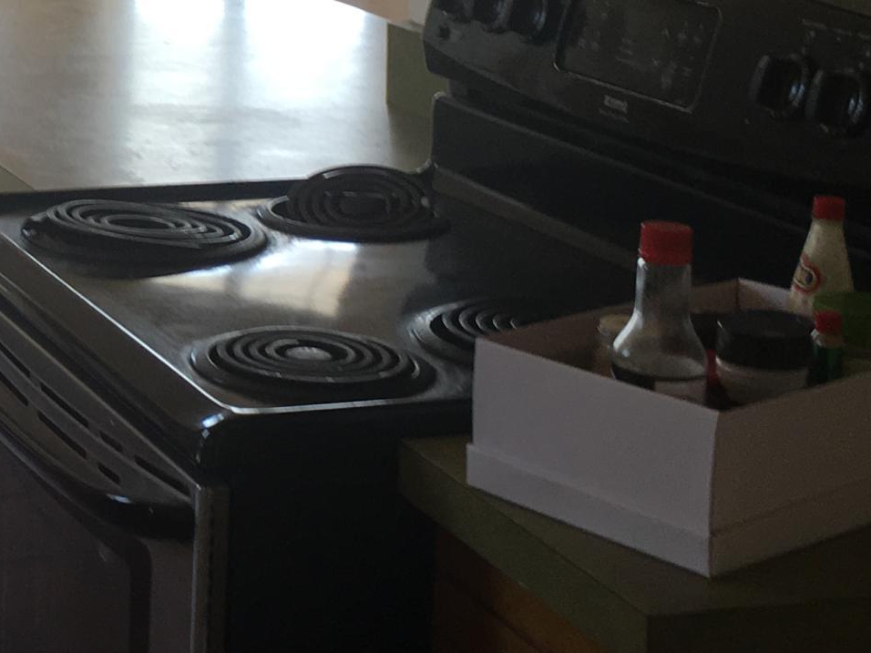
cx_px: -147
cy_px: 34
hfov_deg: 20.3
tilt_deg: -7.1
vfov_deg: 16.0
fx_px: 2290
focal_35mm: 91
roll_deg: +1.0
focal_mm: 4.15
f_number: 2.2
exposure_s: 1/60
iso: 25
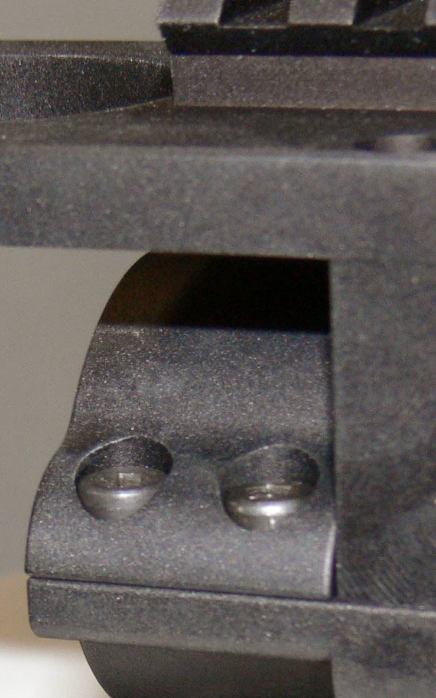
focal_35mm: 167
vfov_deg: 12.4
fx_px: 3175
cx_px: 4
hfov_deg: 7.8
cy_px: 696
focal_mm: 12.1
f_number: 4
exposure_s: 1/30
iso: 100
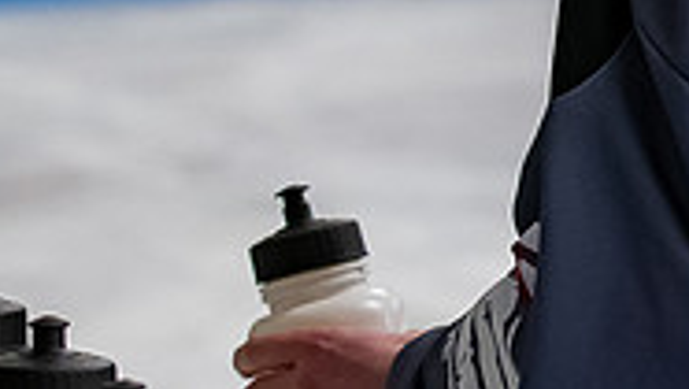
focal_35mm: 433
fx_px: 7918
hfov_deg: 4.9
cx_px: 1076
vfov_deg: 2.8
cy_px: -329
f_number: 3.5
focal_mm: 78
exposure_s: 1/800
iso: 2000
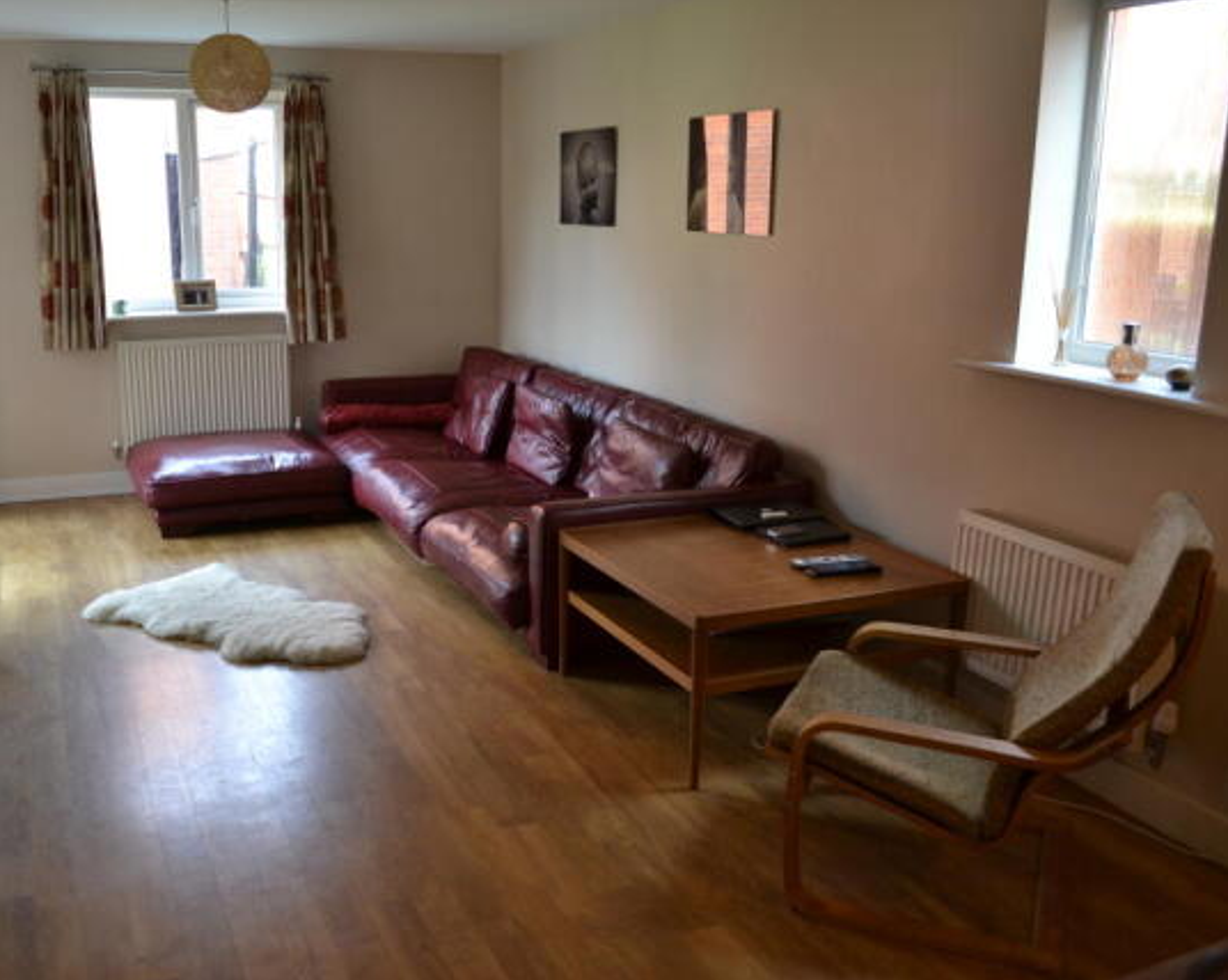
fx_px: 1126
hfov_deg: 56.8
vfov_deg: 47.1
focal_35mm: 31
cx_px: 489
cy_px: 496
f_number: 3.5
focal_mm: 18
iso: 400
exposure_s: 1/60
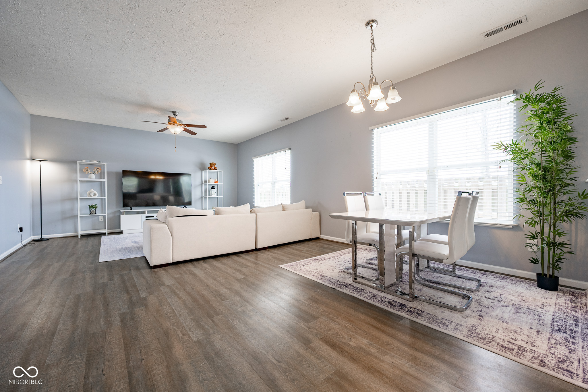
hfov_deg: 104.3
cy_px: 196
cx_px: 294
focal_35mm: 14
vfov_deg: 81.2
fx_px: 229
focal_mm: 14
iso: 100
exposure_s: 1/40
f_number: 5
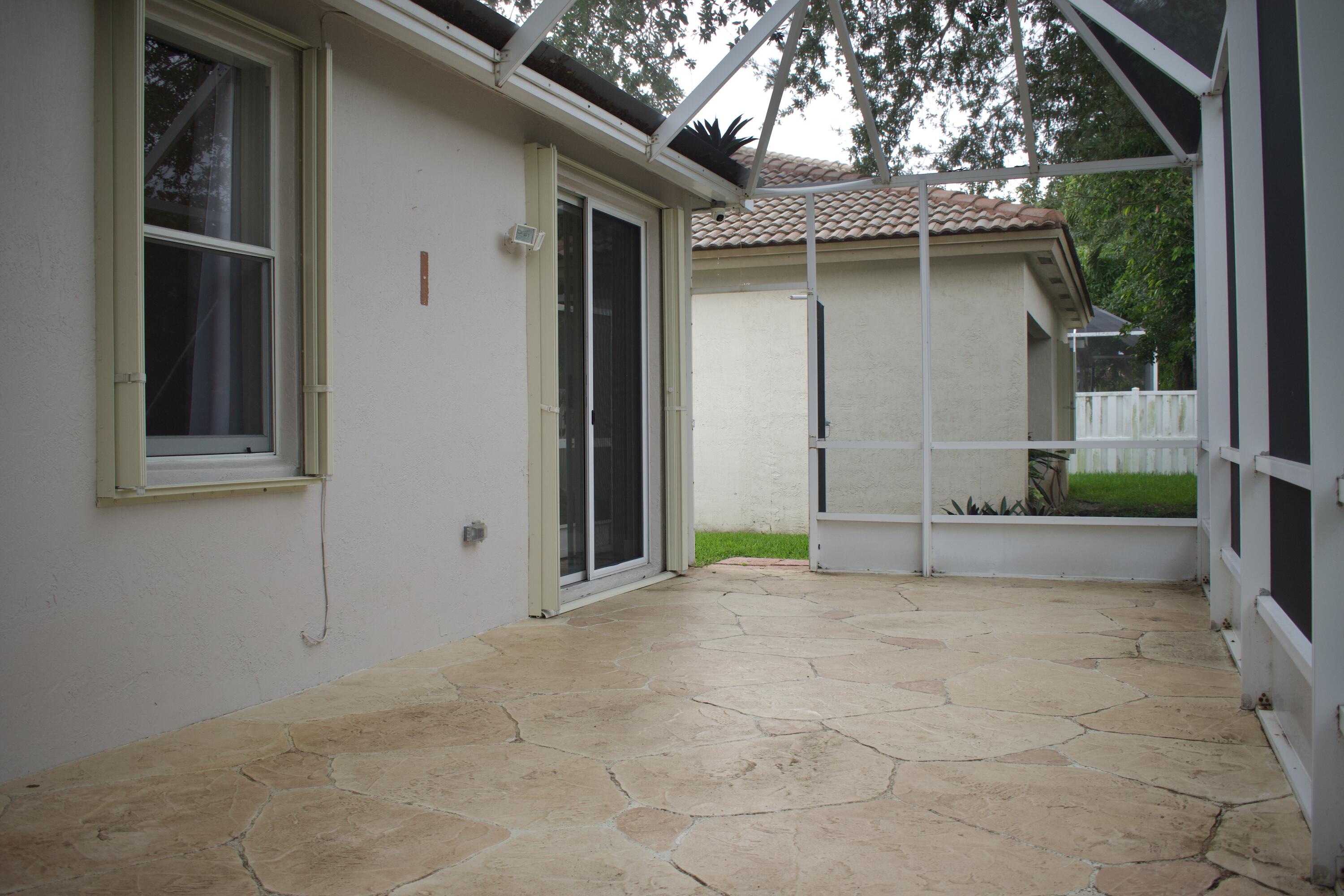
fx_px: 1176
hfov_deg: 59.5
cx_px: 672
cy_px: 448
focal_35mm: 32
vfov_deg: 41.7
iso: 200
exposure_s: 1/250
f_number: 3.8
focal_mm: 21
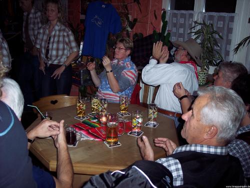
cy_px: 94
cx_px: 125
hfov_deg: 47.9
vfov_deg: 36.8
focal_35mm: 39
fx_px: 282
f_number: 2.8
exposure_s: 1/60
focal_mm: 8
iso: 100
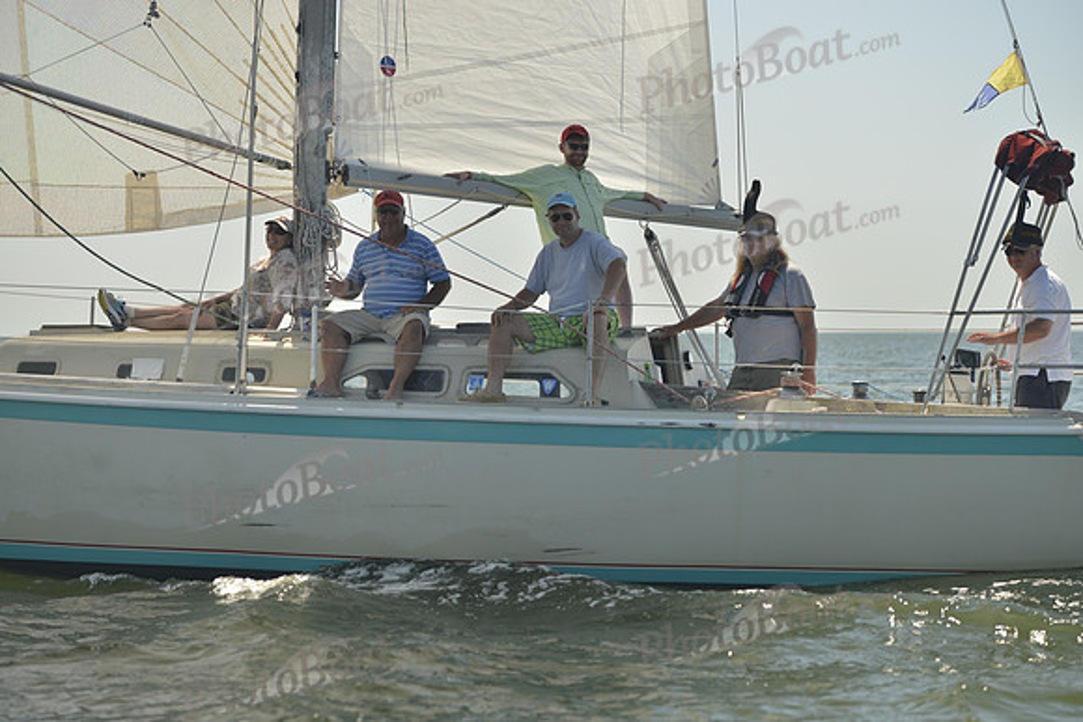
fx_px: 2949
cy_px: 361
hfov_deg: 20.8
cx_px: 542
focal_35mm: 98
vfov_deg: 14.0
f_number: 4.5
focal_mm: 98
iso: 200
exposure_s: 1/800
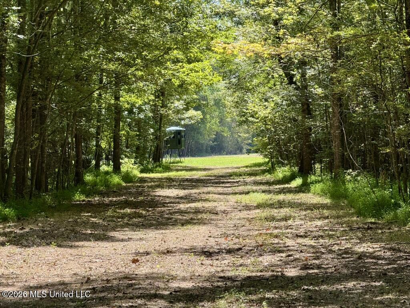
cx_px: 205
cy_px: 154
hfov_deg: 16.4
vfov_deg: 12.3
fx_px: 1421
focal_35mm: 120
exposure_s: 1/313
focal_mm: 15.66
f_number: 2.8
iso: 50
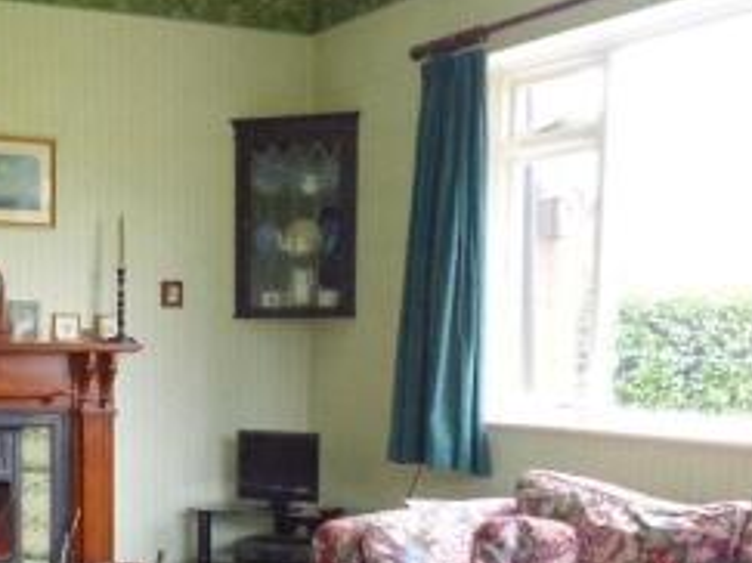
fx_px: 1303
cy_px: 565
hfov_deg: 31.5
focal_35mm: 60
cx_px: 169
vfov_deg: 23.4
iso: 400
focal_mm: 4.5
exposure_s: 1/15
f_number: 5
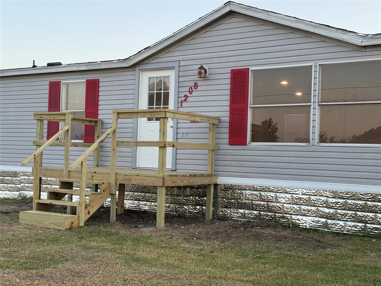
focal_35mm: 48
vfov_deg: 30.3
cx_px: 190
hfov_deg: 39.7
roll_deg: -2.0
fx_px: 528
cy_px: 143
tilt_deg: +0.9
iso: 64
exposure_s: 1/236
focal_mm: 6.76
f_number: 1.78
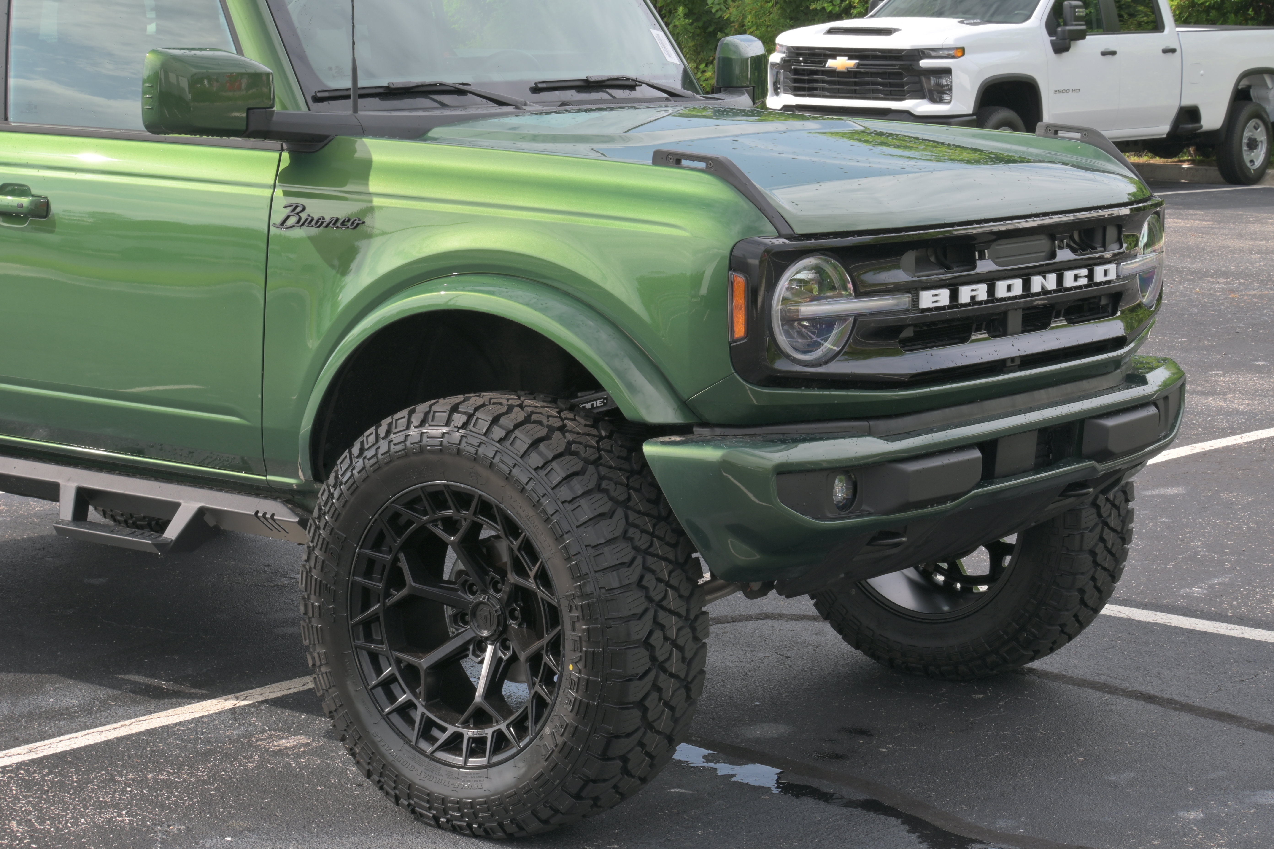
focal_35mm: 81
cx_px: 637
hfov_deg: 25.1
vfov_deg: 16.9
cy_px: 424
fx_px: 2866
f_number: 16
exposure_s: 1/15
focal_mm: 54
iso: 100
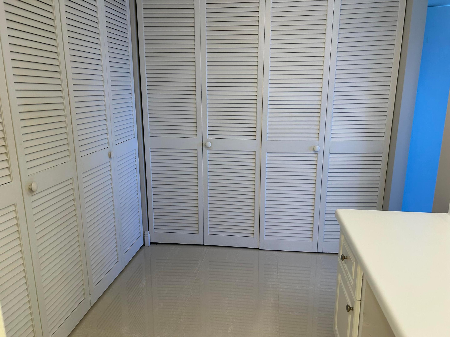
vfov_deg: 53.1
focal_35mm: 26
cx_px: 225
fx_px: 338
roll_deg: +0.0
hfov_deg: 67.3
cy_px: 168
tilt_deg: -13.5
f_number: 1.5
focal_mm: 5.7
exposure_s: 1/120
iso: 100
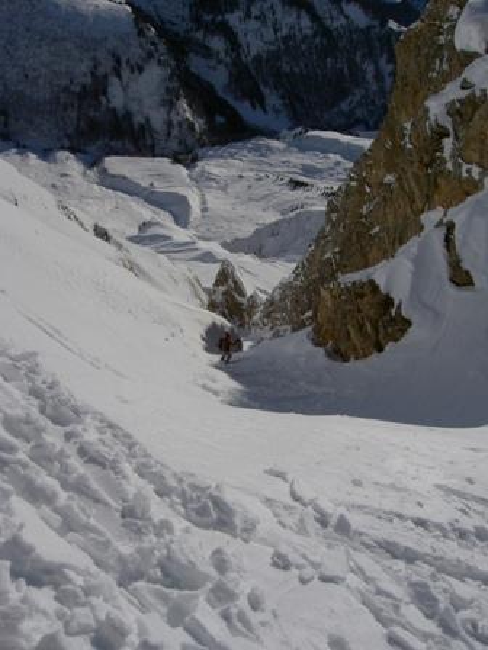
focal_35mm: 34
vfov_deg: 54.0
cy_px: 325
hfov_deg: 41.8
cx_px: 244
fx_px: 639
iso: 50
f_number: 4.7
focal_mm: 5.6
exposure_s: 1/2000
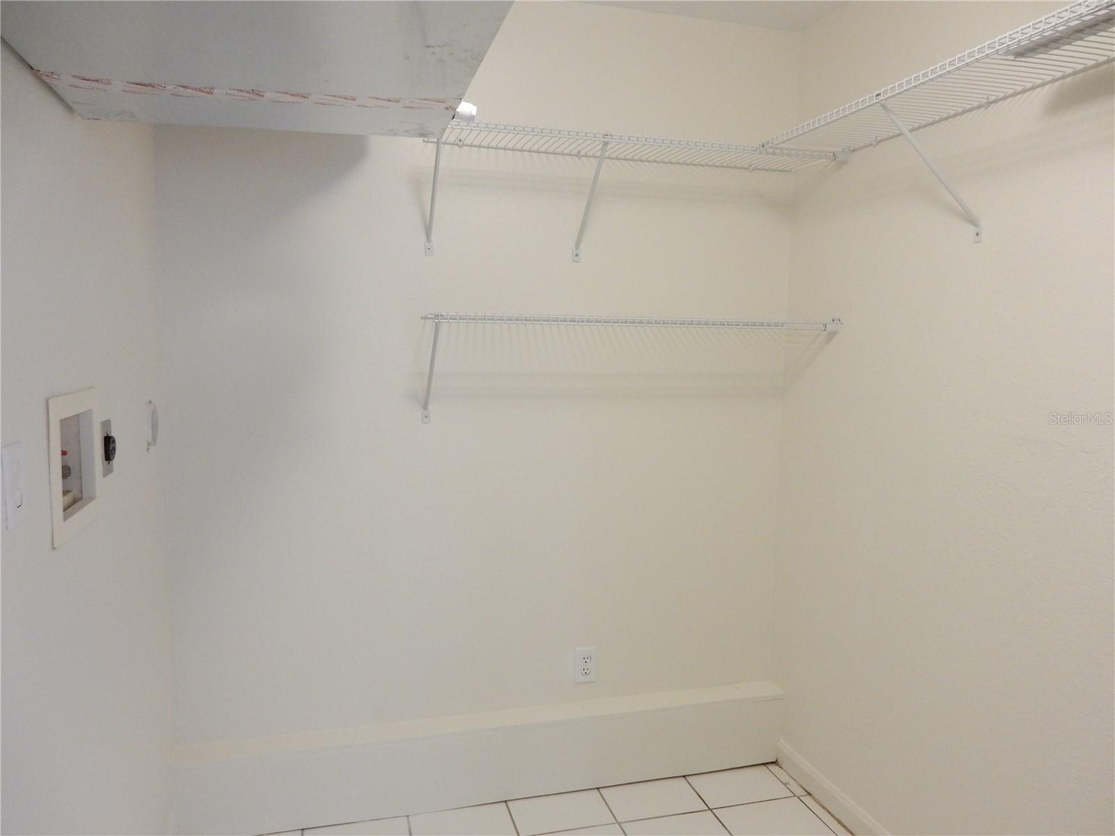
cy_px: 418
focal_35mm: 25
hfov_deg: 69.4
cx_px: 558
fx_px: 805
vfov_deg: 54.9
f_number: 3.7
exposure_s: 1/10
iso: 400
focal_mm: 4.5
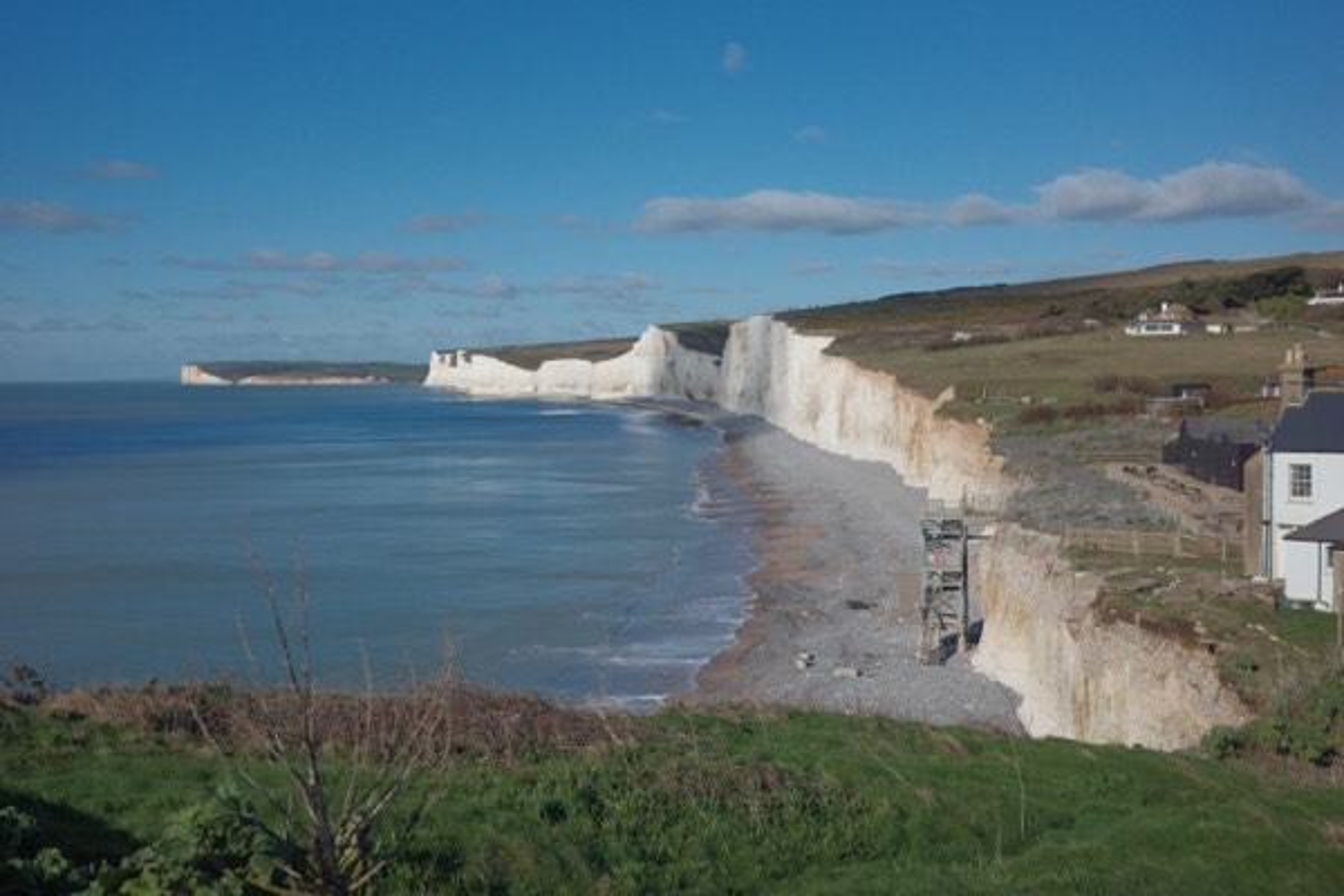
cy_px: 448
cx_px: 672
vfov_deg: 33.4
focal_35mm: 40
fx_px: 1493
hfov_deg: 48.5
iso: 200
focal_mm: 26
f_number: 3.2
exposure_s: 1/1250
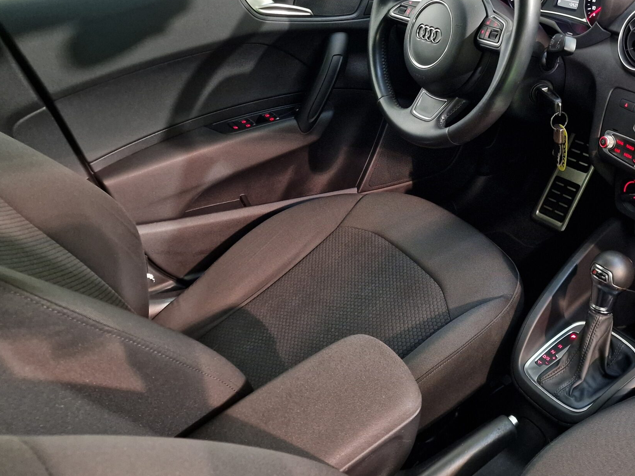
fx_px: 660
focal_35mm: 36
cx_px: 446
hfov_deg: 50.0
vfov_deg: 39.2
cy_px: 156
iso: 500
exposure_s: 1/33
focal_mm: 6.4
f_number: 1.8
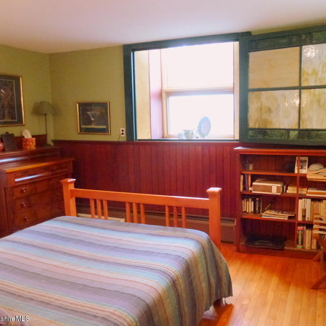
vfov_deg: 55.6
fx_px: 309
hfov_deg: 54.9
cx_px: 206
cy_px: 164
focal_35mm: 29
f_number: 3.3
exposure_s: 1/15
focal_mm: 4.3
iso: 400
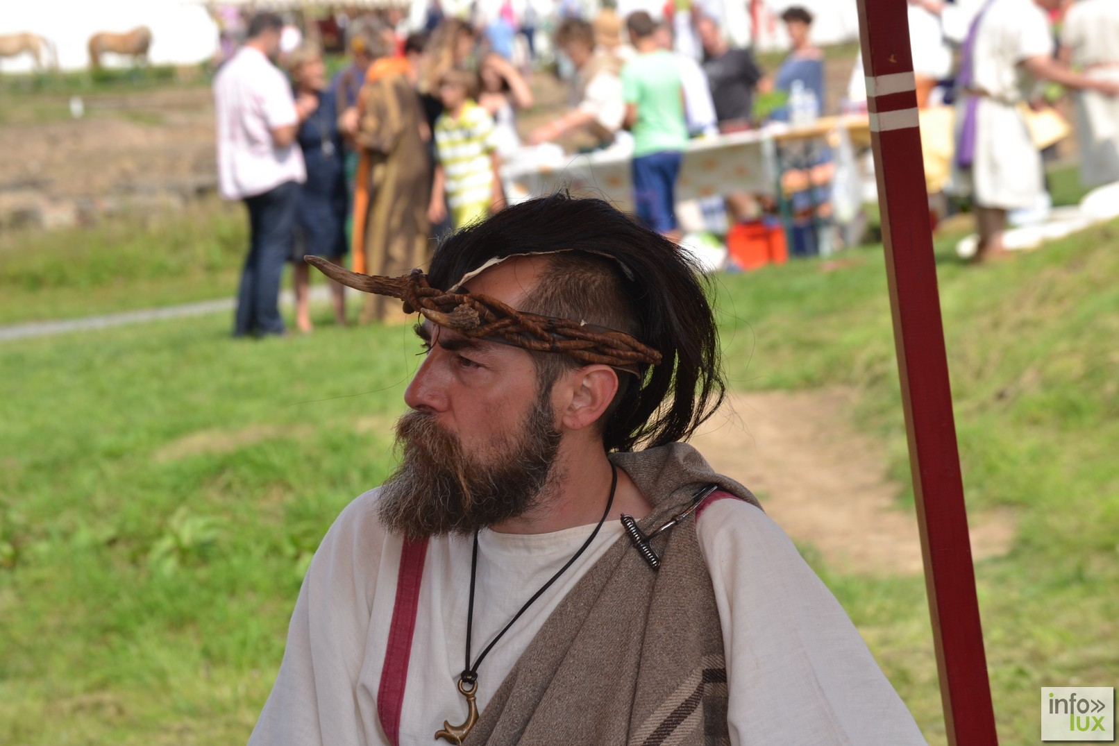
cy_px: 373
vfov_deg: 9.6
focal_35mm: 142
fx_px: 4429
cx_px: 560
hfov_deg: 14.4
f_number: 9
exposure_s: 1/200
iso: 100
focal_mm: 95
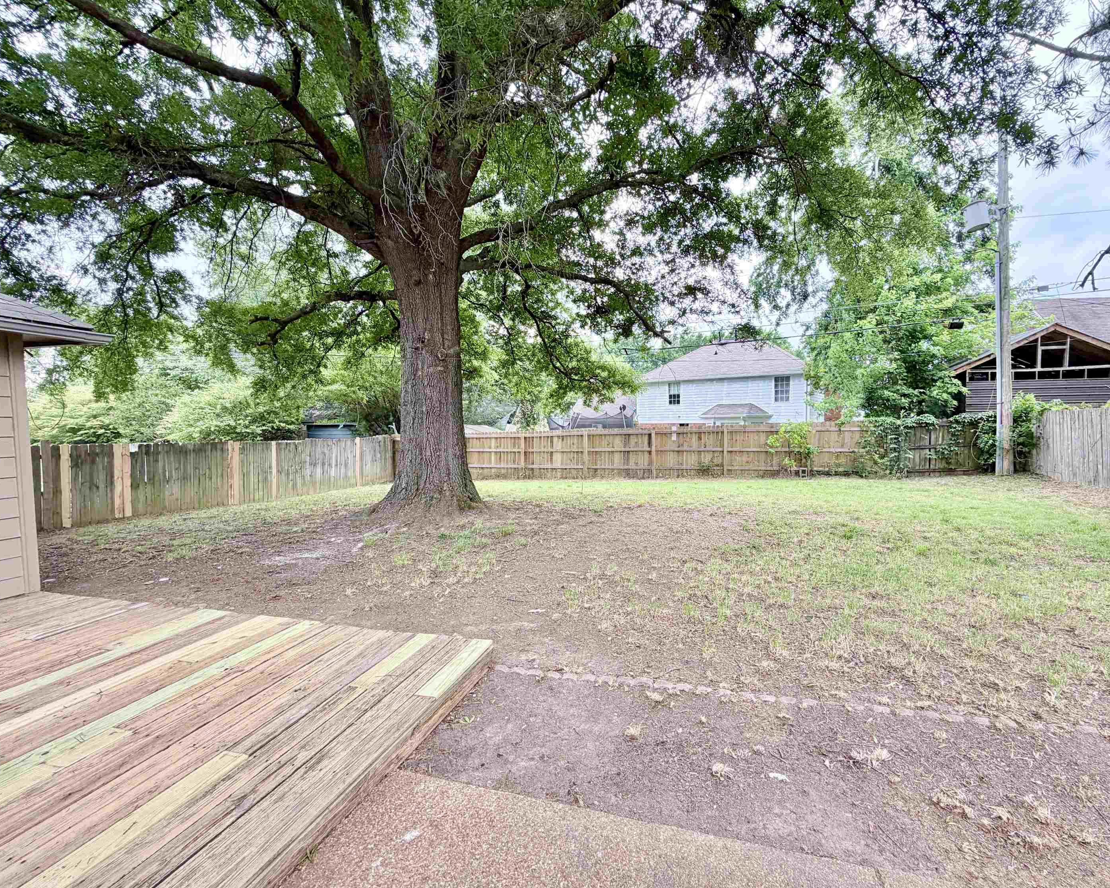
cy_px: 450
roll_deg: +0.9
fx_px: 493
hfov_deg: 96.6
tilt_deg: -2.7
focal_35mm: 15
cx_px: 604
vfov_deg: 84.0
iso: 64
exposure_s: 1/121
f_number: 2.2
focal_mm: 2.22
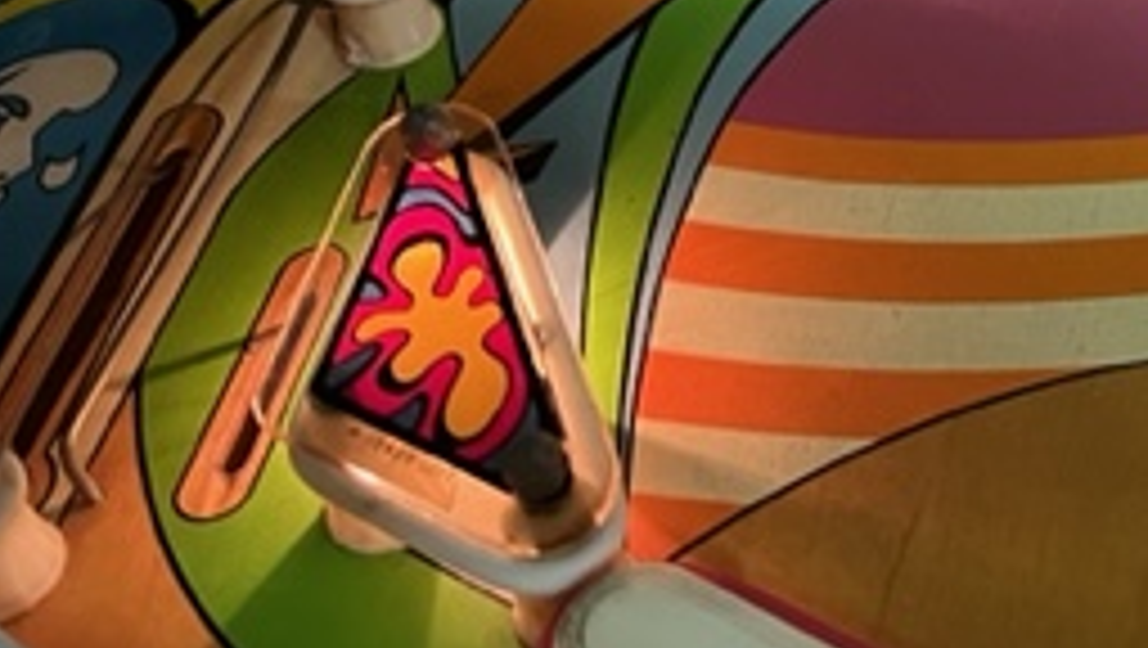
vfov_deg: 16.5
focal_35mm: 71
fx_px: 2163
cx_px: 1346
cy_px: -63
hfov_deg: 26.7
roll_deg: -0.5
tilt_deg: -35.3
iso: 400
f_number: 1.5
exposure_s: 1/60
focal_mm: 5.7
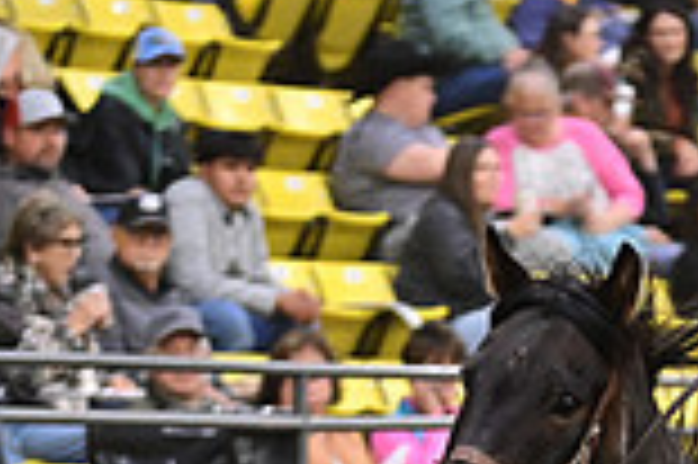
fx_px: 10168
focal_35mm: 525
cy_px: 732
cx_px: 761
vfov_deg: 2.6
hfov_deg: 3.9
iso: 5000
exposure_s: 1/640
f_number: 2.8
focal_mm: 140
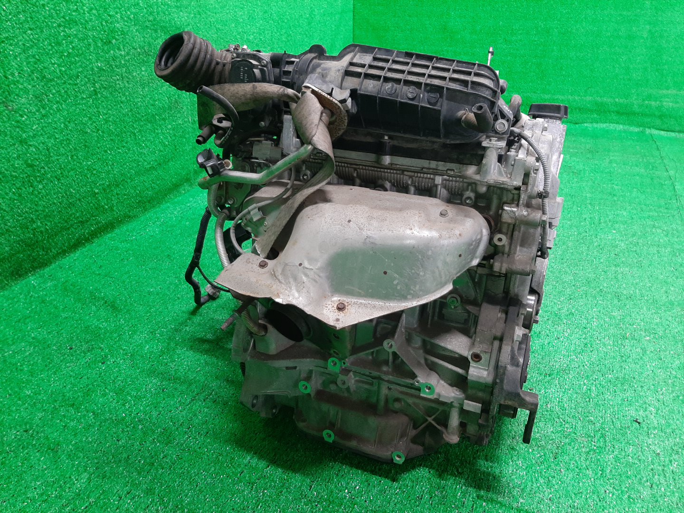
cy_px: 256
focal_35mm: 26
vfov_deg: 53.1
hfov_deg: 67.3
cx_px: 342
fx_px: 514
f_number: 1.7
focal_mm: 3.93
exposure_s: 1/50
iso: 151
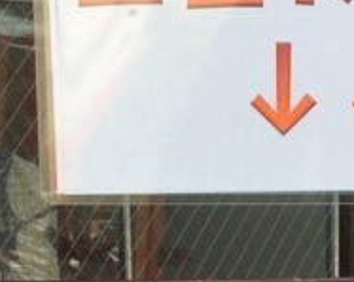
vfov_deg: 8.8
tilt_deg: -10.5
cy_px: 412
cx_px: 369
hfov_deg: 11.2
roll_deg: +1.6
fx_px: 1789
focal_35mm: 171
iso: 32
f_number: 2.4
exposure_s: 1/223
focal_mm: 3.3
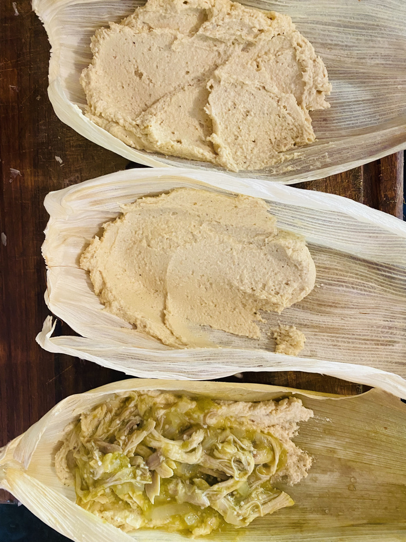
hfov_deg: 53.1
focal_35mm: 26
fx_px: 407
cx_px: 203
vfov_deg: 67.3
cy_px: 271
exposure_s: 1/40
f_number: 1.8
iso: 400
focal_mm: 4.25
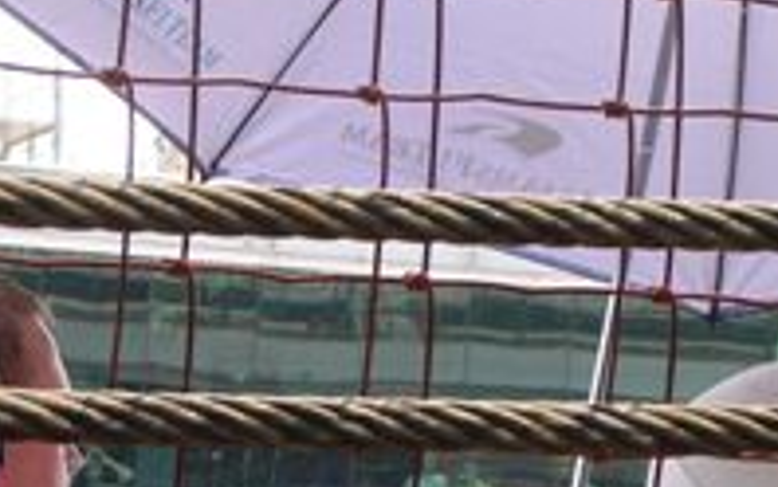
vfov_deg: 4.7
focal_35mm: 276
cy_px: 605
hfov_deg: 7.6
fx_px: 5855
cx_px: 338
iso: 100
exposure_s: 1/136
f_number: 4.9
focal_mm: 17.4
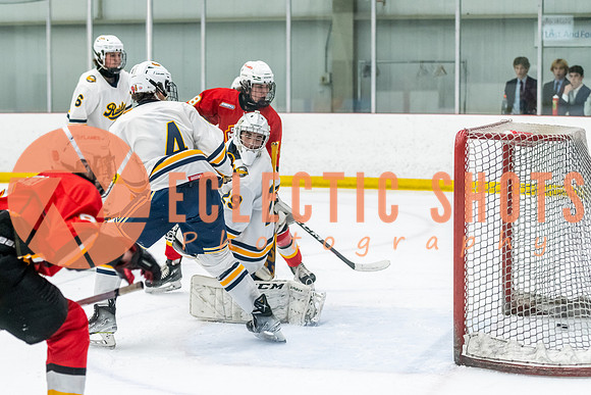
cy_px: 247
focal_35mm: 106
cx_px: 182
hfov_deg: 19.2
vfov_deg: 12.9
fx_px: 1744
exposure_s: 1/800
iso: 3200
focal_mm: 75
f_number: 2.8
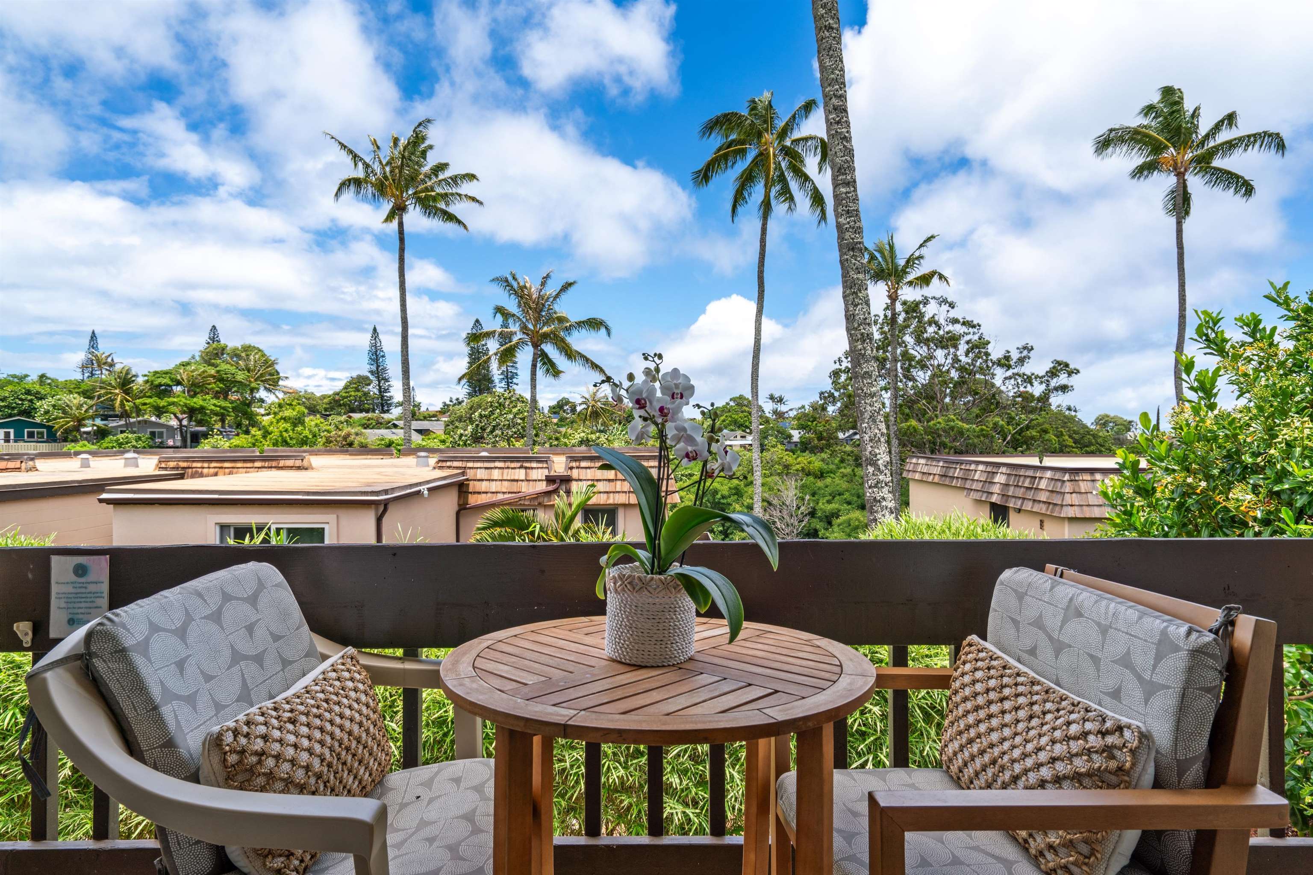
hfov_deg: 81.2
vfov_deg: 59.5
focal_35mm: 21
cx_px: 656
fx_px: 766
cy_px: 438
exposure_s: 1/80
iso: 100
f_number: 8
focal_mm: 21
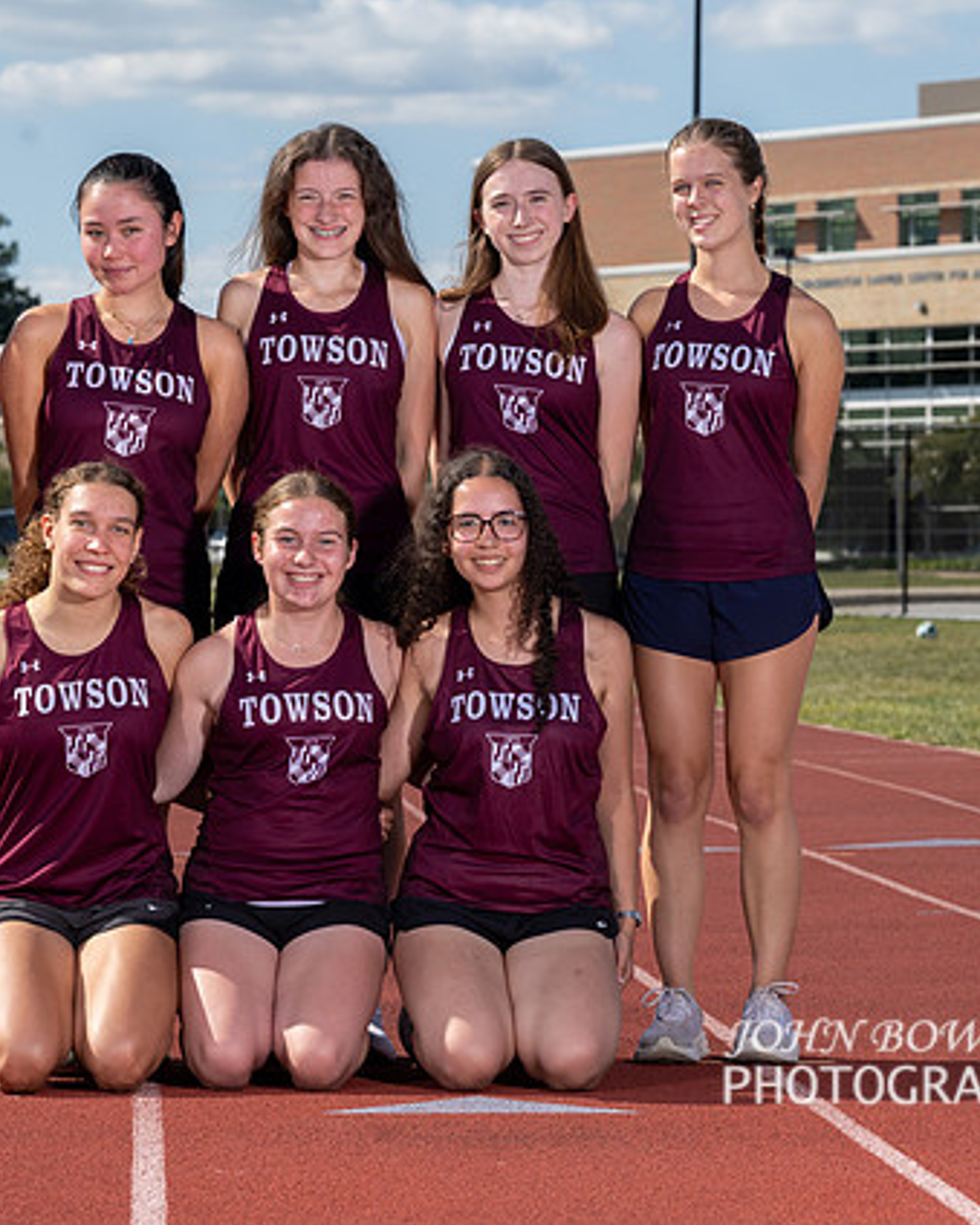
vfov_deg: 12.2
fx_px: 5730
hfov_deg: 9.8
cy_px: 589
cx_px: 401
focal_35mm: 158
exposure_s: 1/320
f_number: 8
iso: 125
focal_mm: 99
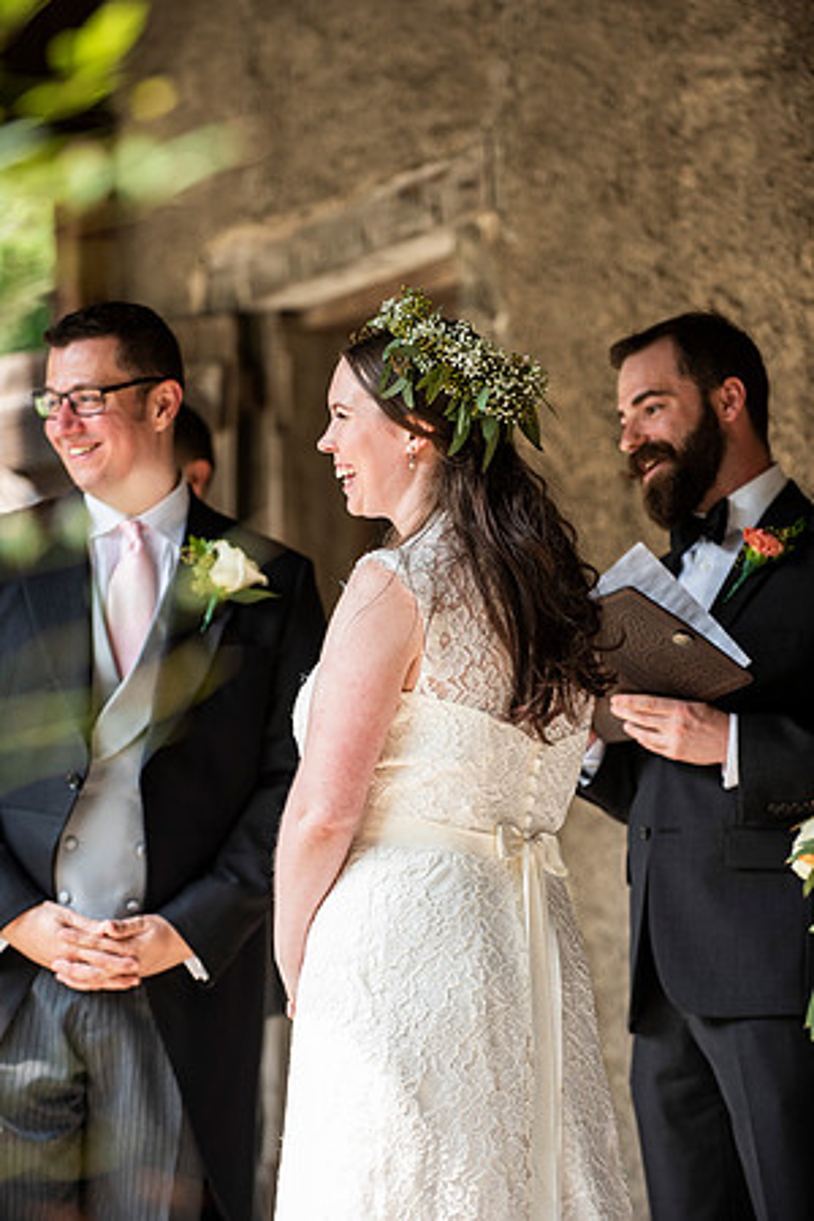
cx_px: 407
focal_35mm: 150
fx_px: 5087
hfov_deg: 9.1
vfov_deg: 13.7
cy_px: 610
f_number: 3.5
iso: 400
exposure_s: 1/500
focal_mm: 150
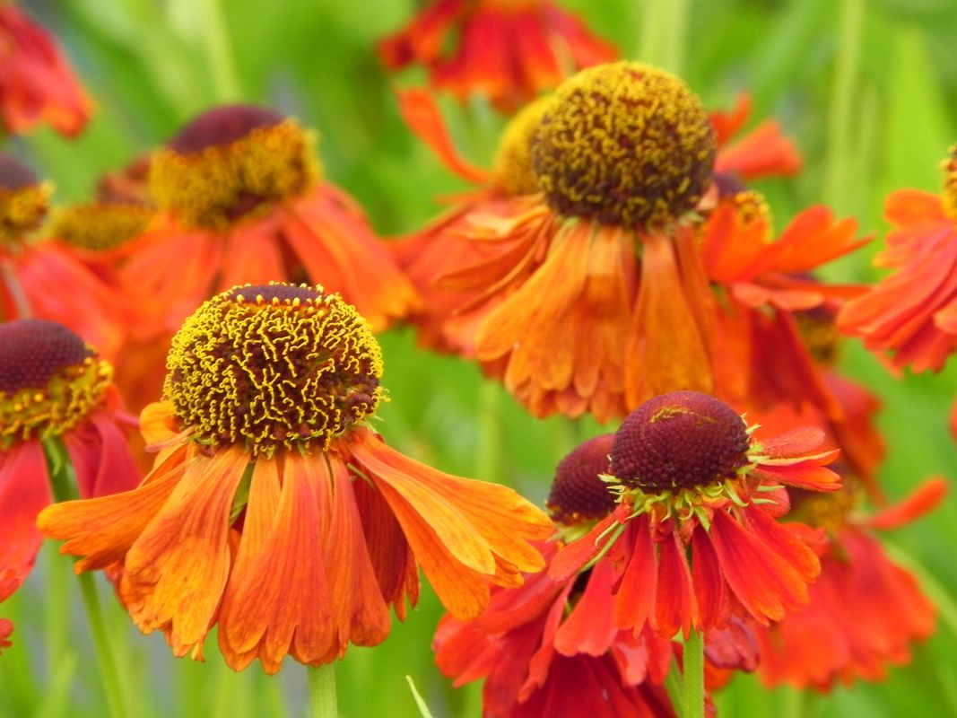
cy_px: 359
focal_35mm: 481
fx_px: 13296
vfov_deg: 3.1
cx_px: 478
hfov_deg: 4.1
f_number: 8
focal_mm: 85.6
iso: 160
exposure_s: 1/50
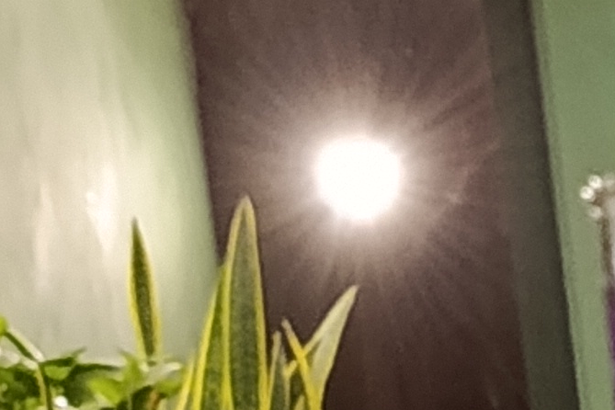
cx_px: 1010
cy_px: 699
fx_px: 4458
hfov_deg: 7.7
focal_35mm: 261
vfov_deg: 5.2
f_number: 1.7
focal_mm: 5.24
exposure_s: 1/50
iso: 1356
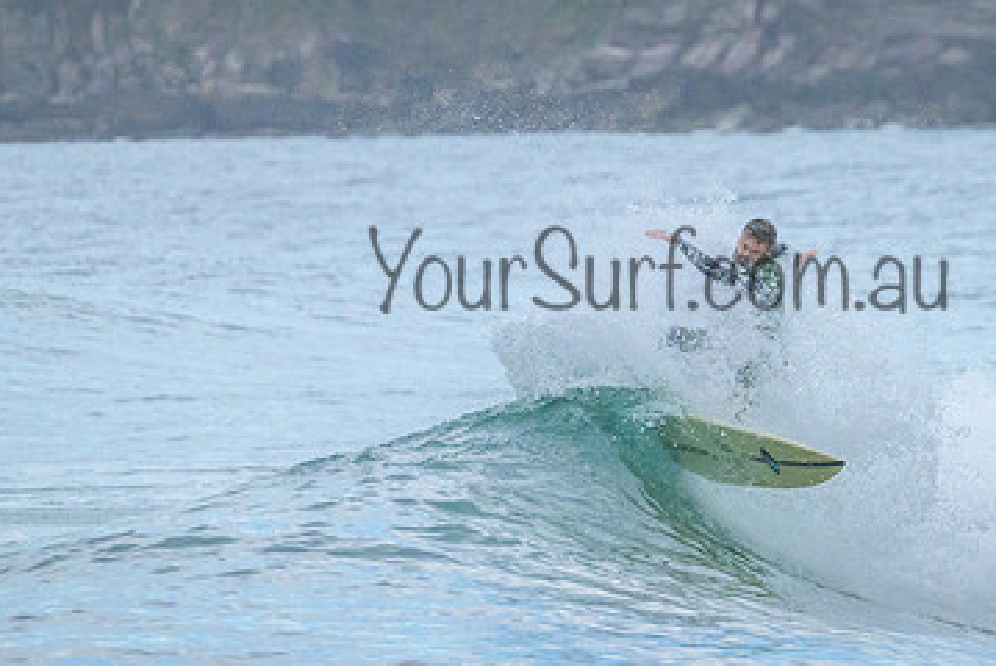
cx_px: 655
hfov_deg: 2.3
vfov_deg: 1.6
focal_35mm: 888
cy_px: 246
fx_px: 24587
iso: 5000
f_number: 11
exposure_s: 1/1250
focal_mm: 550
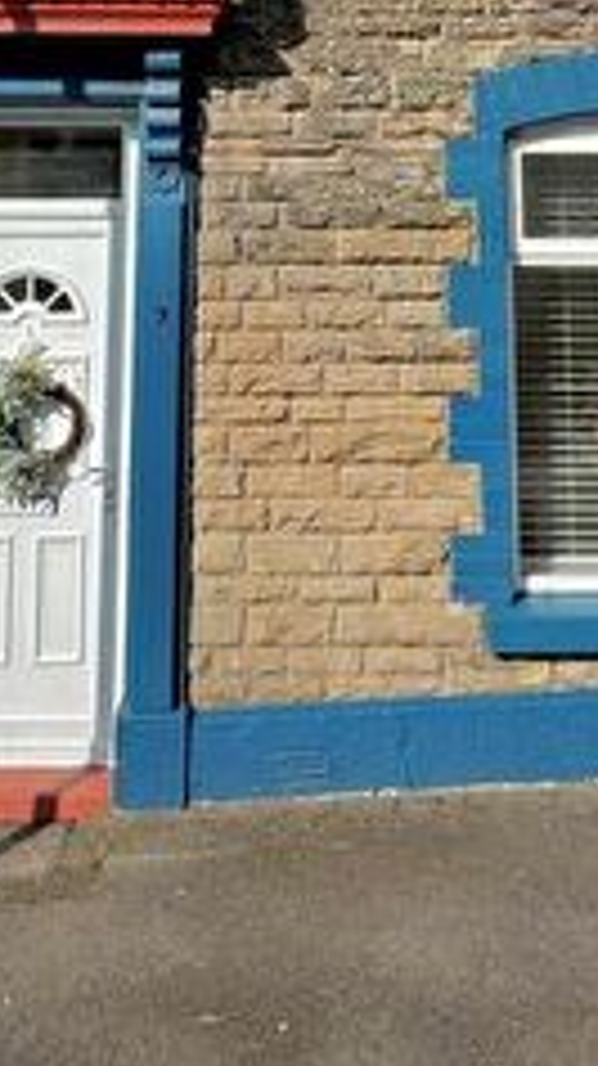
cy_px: 25
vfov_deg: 40.4
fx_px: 1271
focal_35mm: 45
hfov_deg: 26.5
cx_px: 315
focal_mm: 2.22
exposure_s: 1/1536
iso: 50
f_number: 2.2
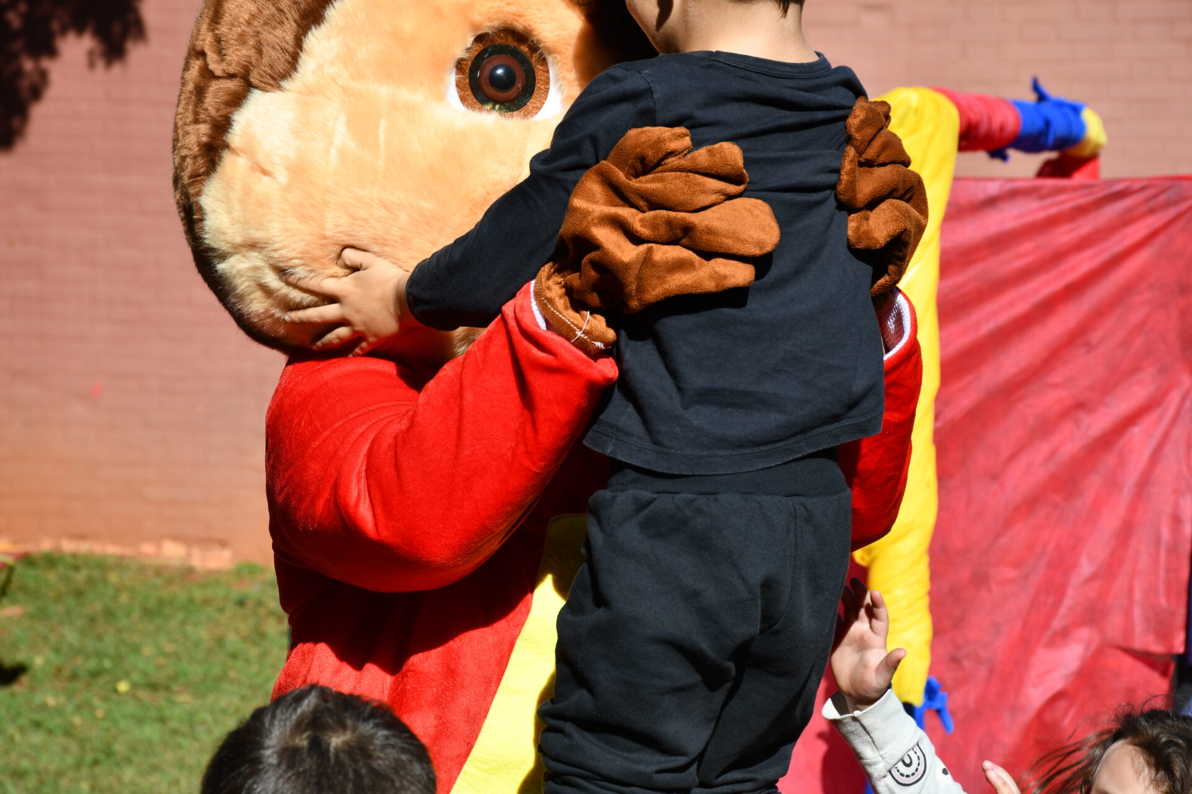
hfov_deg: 18.3
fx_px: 3708
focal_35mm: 112
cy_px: 397
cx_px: 596
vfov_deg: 12.2
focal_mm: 75
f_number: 8
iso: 160
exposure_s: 1/500
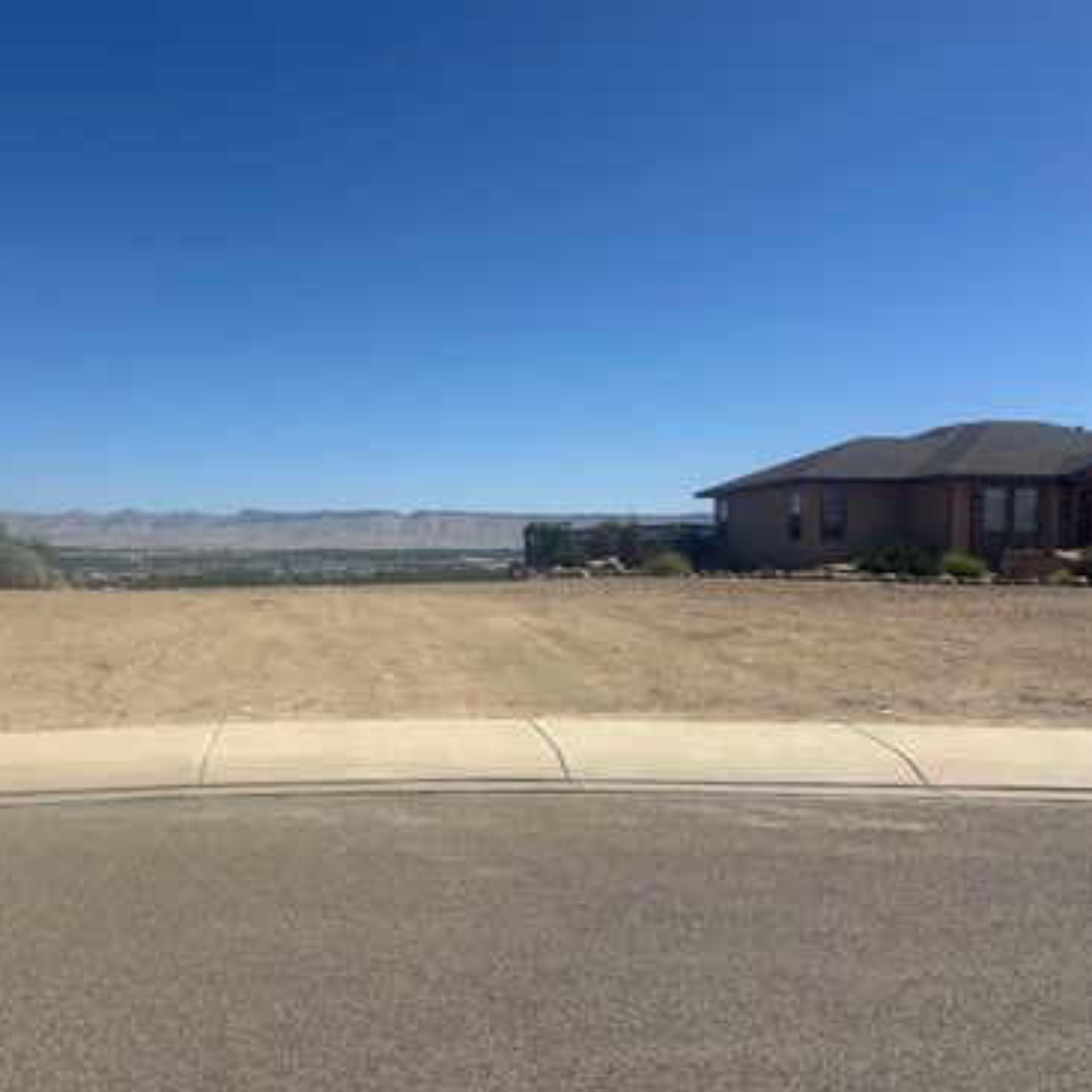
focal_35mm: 29
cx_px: 352
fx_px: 1035
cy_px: 556
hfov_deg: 54.3
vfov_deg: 55.6
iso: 80
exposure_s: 1/7042
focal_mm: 6.86
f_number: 1.78
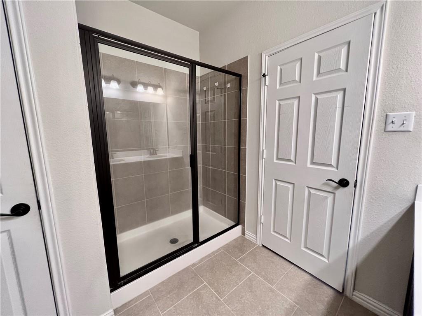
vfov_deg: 89.9
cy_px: 158
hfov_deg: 106.2
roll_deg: +0.2
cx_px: 211
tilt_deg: -9.8
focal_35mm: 13
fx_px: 158
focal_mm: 1.57
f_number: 1.8
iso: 250
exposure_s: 1/60
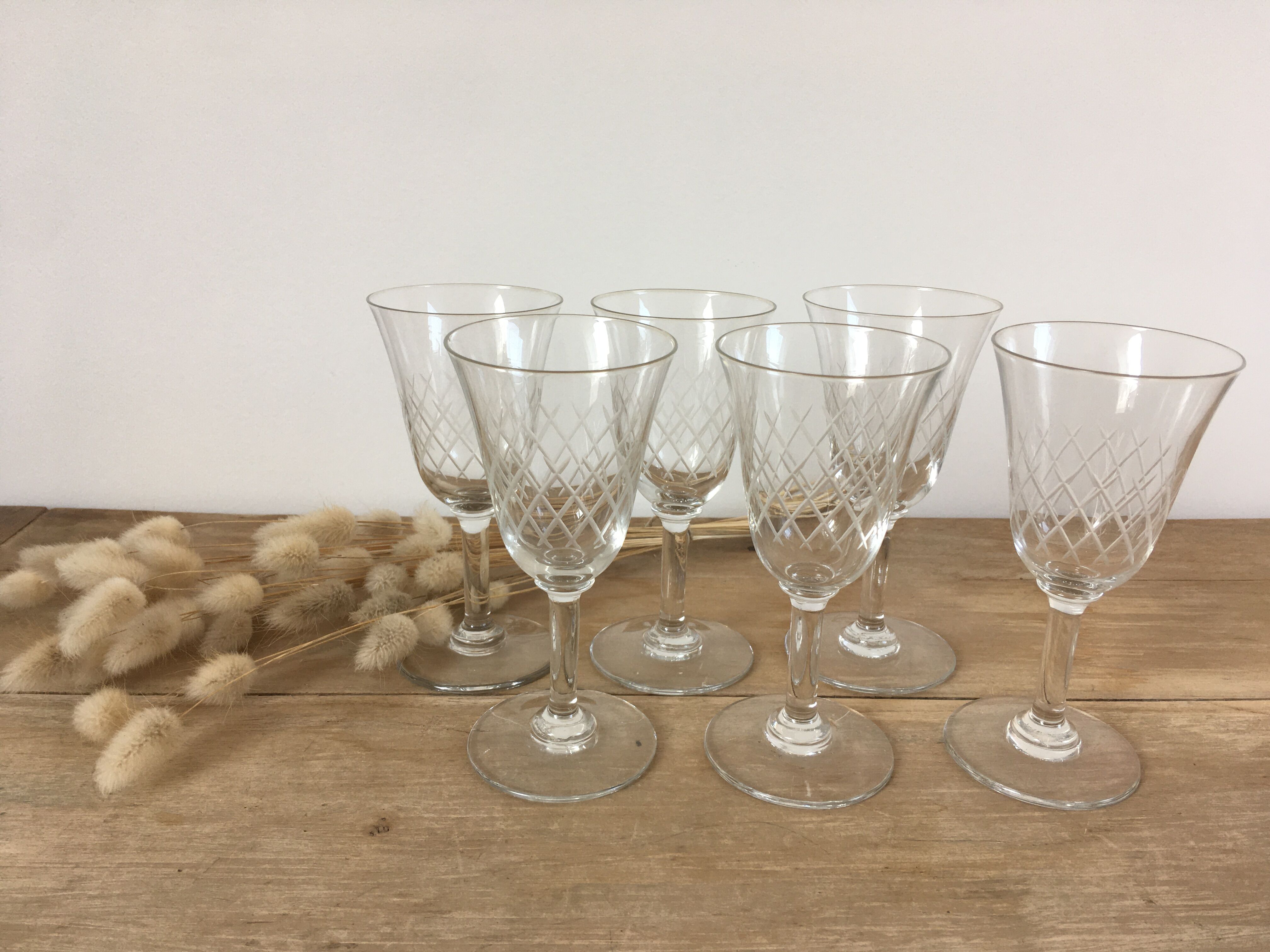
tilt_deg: -16.5
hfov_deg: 61.7
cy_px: 476
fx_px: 1064
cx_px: 635
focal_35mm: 29
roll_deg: -1.0
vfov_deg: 48.2
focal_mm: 4.15
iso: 32
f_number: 2.2
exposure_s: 1/50
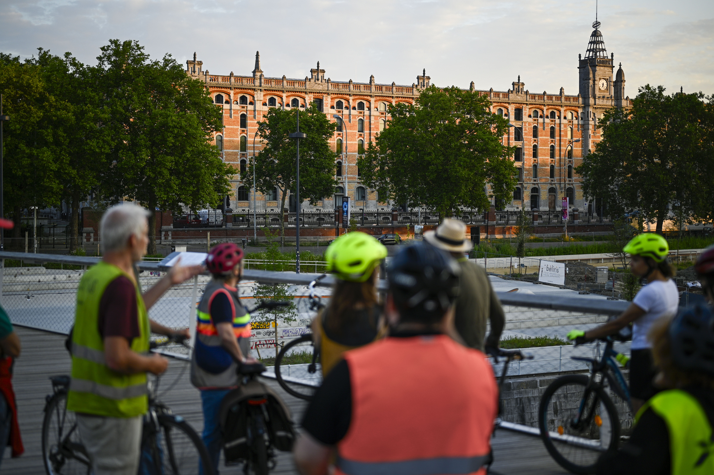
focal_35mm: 50
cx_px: 357
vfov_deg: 27.0
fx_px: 991
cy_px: 238
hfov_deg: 39.6
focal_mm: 50
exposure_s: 1/1250
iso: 200
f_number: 1.8
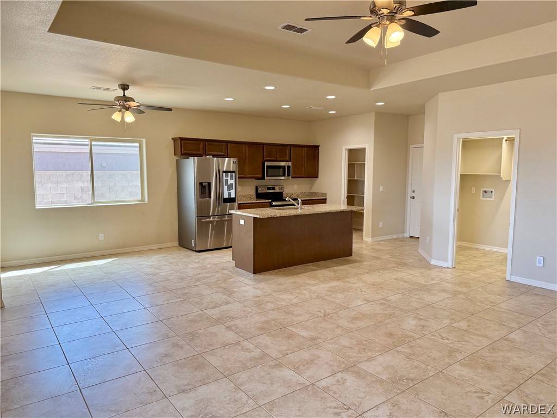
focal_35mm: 24
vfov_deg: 56.8
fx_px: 386
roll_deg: -0.1
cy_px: 209
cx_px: 278
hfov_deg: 71.6
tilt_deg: -5.6
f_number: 1.78
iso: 160
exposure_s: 1/240
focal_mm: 6.76
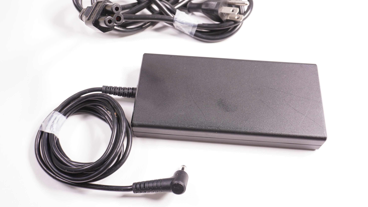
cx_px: 182
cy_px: 84
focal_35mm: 35
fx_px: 342
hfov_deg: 56.6
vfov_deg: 33.6
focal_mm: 22
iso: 200
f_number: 5.6
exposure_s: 1/40
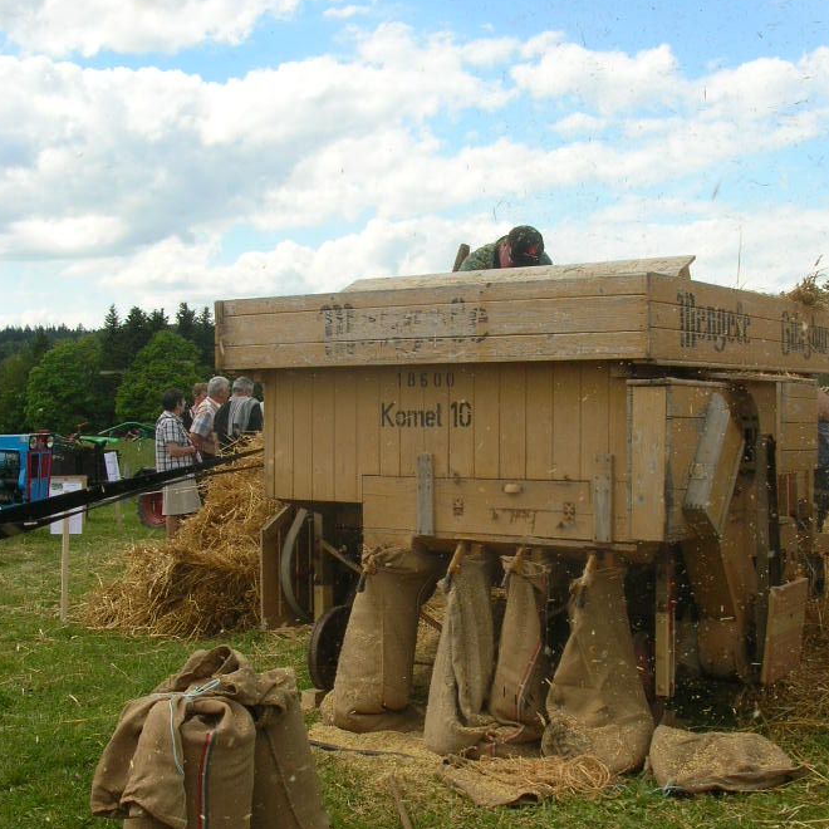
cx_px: 476
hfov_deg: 35.3
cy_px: 534
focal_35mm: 48
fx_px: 1301
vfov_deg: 35.1
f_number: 5.6
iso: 50
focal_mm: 5.8
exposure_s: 1/193
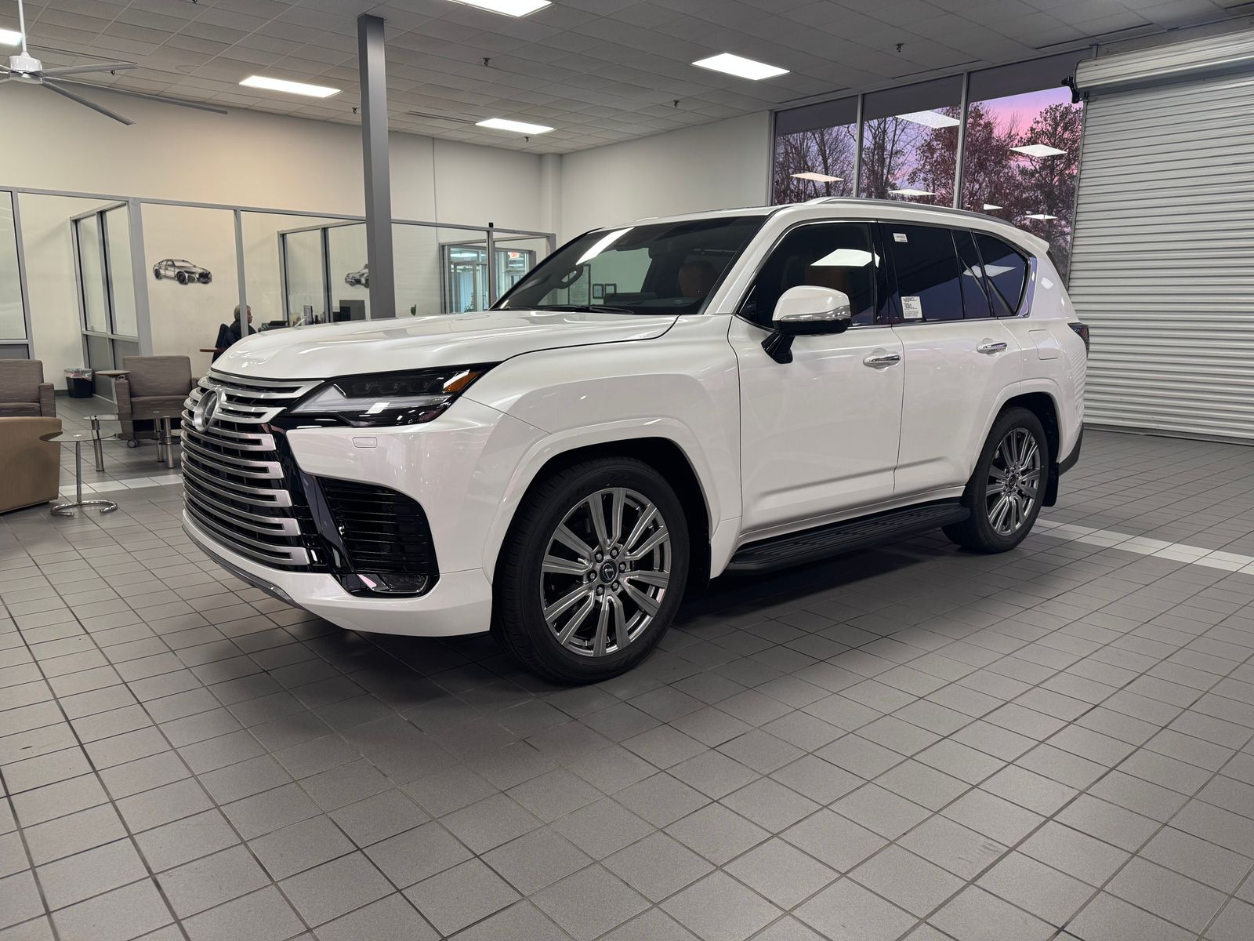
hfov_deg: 71.6
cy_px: 470
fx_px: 869
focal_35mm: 24
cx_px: 627
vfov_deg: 56.8
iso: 125
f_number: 1.78
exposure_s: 1/60
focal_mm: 6.76
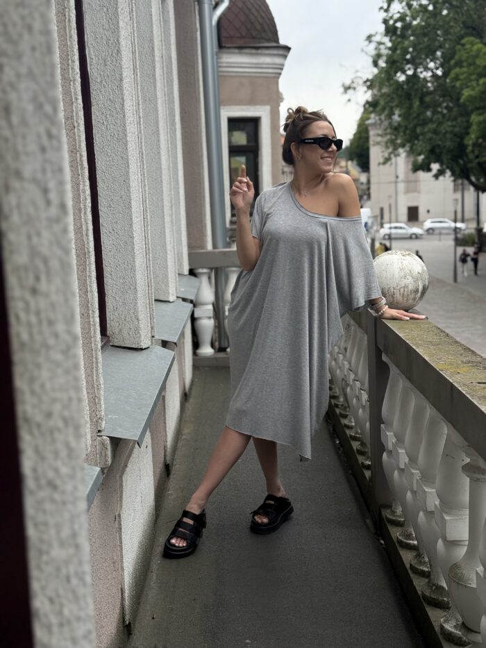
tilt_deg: -8.9
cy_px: 324
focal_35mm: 48
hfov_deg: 30.3
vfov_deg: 39.7
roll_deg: +2.5
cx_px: 243
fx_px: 898
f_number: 1.78
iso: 100
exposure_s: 1/2146
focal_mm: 6.76
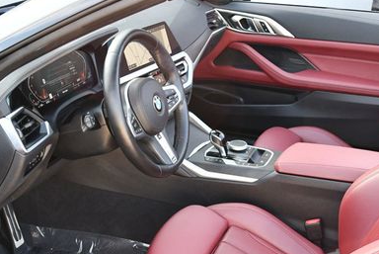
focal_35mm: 60
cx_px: 251
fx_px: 632
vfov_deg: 22.5
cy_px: 189
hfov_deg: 33.1
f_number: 3.5
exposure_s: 1/250
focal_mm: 18
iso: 640
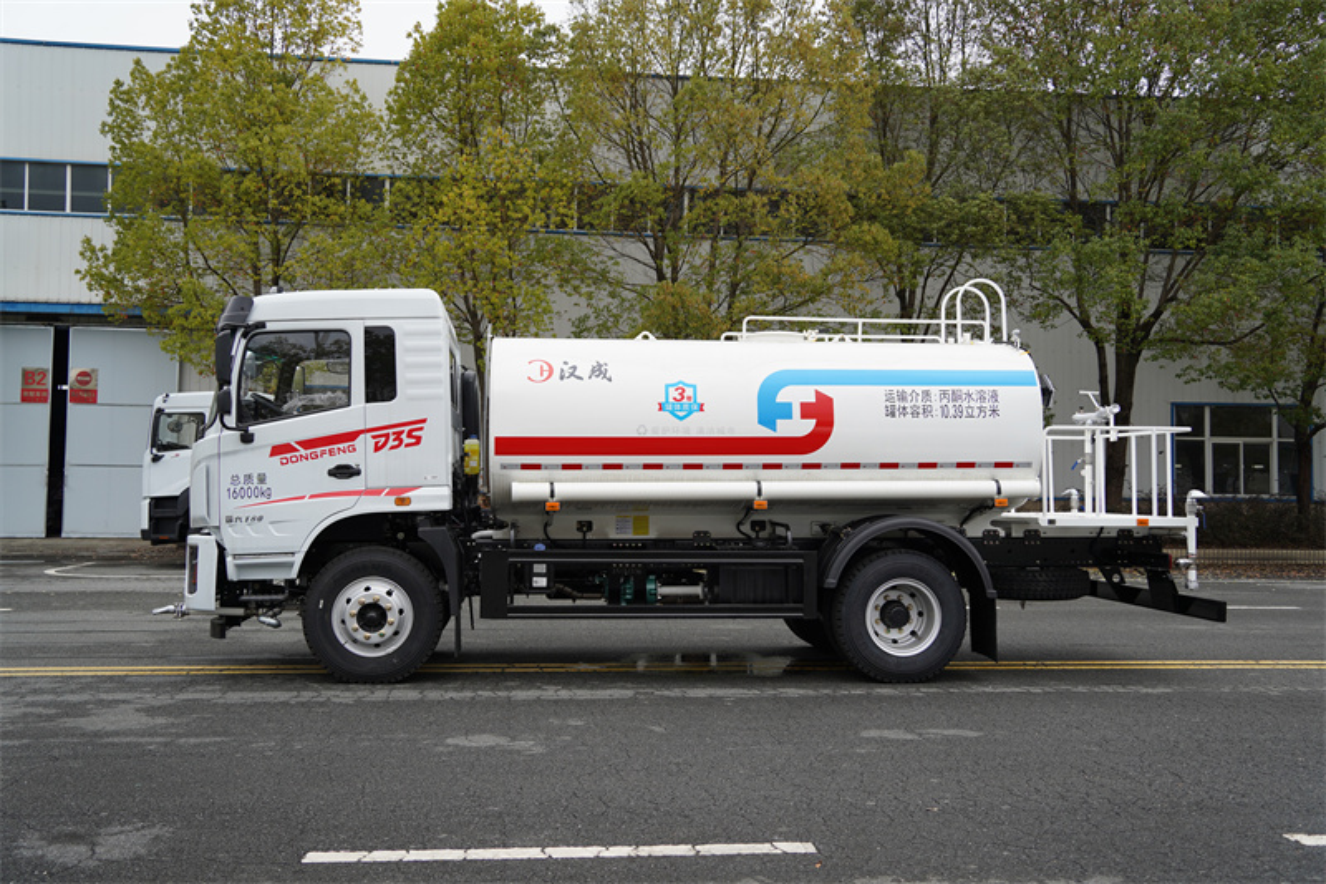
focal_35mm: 34
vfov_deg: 38.9
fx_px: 1252
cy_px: 442
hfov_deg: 55.8
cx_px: 663
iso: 100
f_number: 4
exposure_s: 1/500
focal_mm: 34
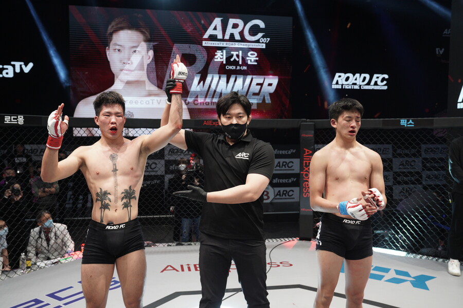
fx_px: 412
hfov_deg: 58.7
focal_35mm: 32
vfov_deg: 41.1
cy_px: 154
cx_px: 232
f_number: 4.5
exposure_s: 1/250
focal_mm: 32
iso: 2500
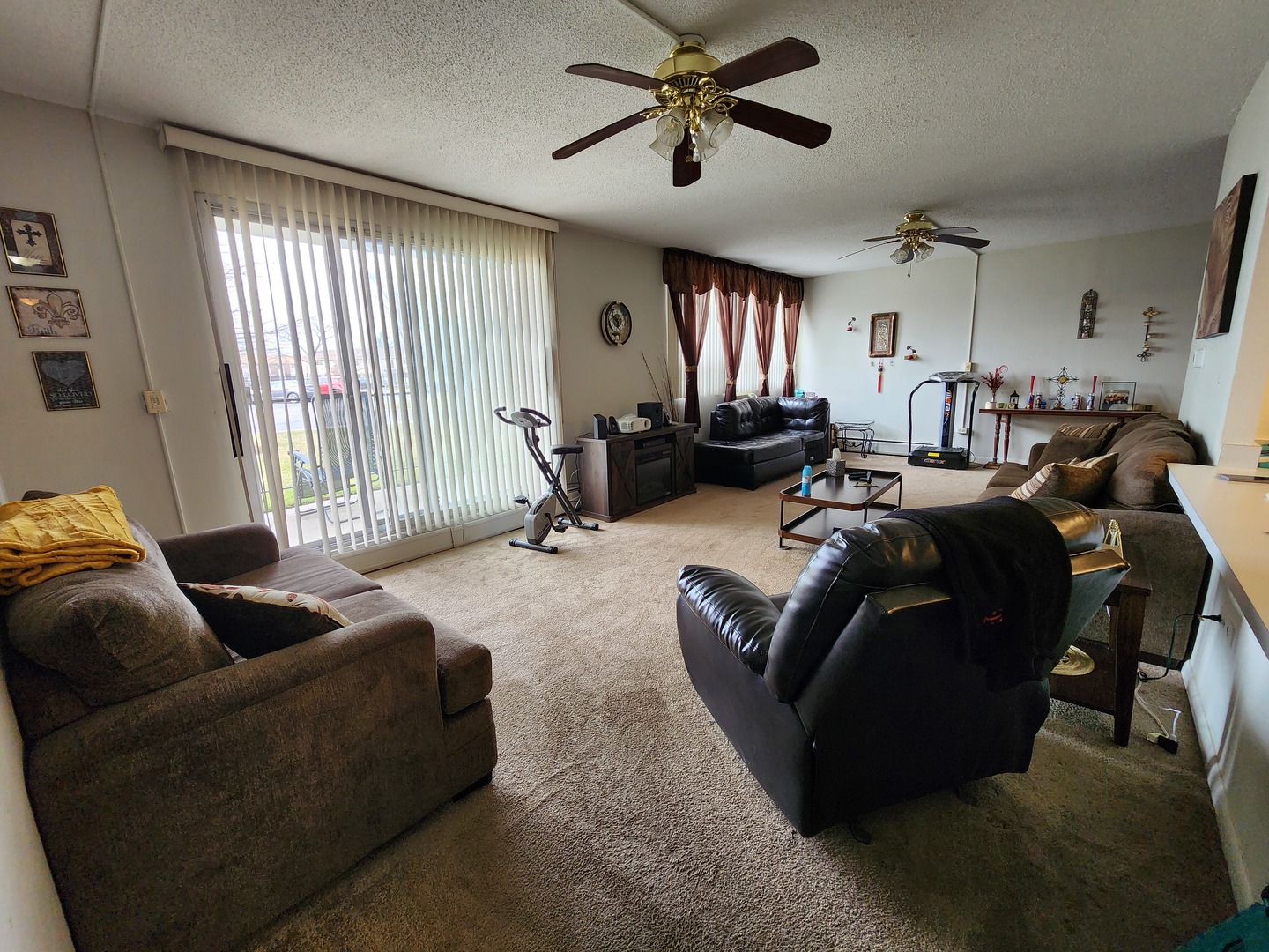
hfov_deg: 106.2
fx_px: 477
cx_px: 634
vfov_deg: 89.9
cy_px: 476
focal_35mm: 13
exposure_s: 1/60
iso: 200
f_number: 2.2
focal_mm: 2.2
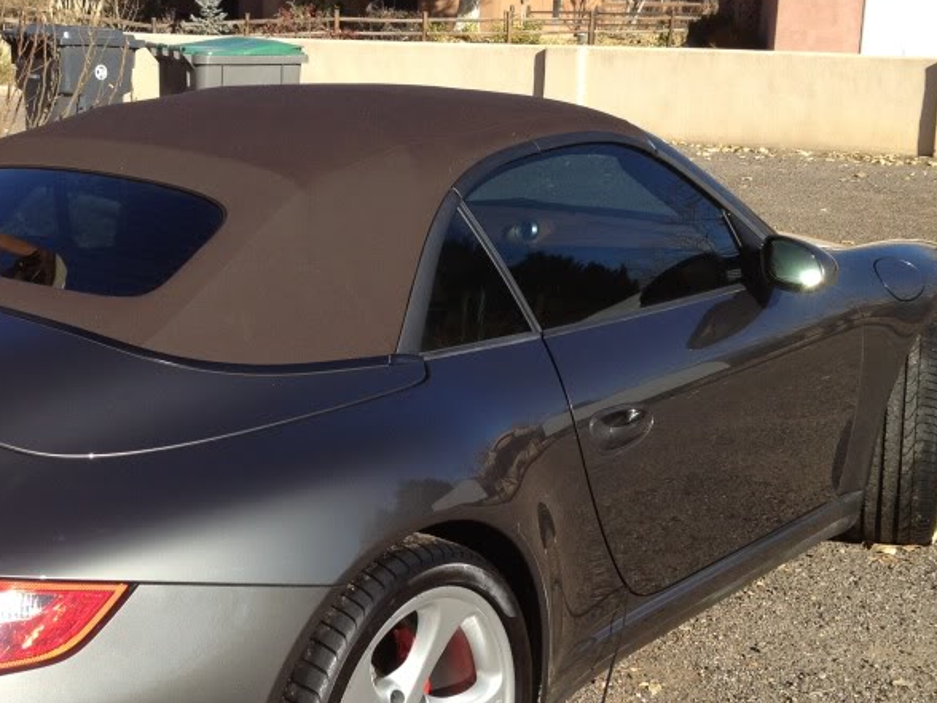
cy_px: 438
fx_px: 1651
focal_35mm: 61
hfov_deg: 31.2
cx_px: 257
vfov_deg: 24.0
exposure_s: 1/1104
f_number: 2.4
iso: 64
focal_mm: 4.3
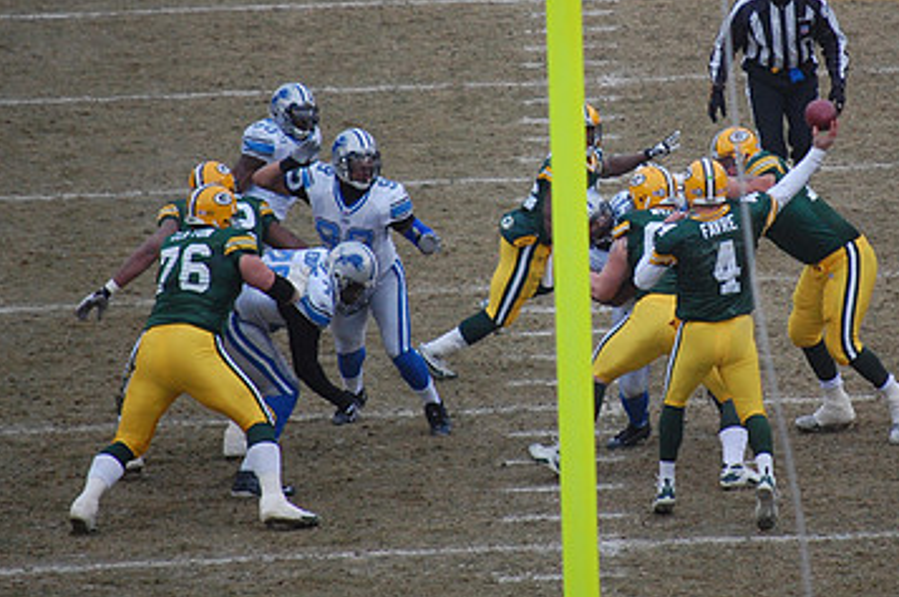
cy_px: 139
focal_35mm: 488
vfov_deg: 2.8
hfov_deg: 4.2
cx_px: 660
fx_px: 12170
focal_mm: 200
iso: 800
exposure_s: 1/1250
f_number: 5.6
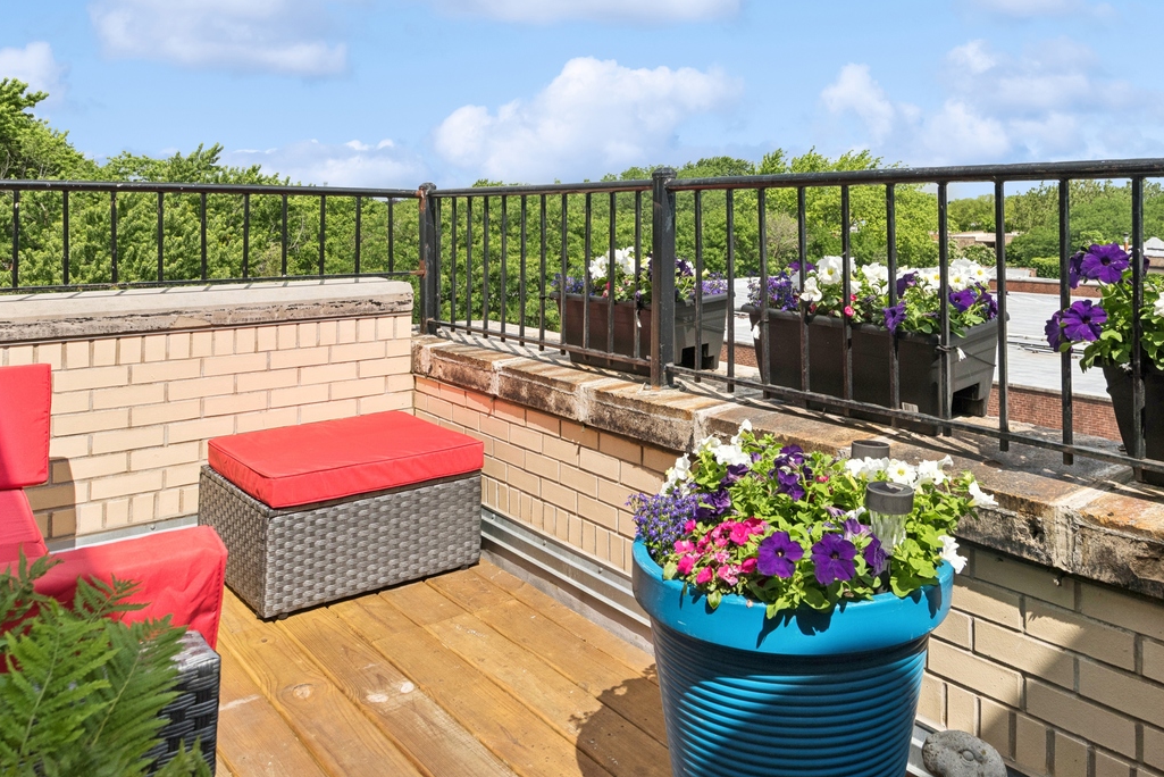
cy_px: 257
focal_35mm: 30
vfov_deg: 43.0
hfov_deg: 61.4
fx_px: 970
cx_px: 702
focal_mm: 19
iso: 400
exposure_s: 1/1250
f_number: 8
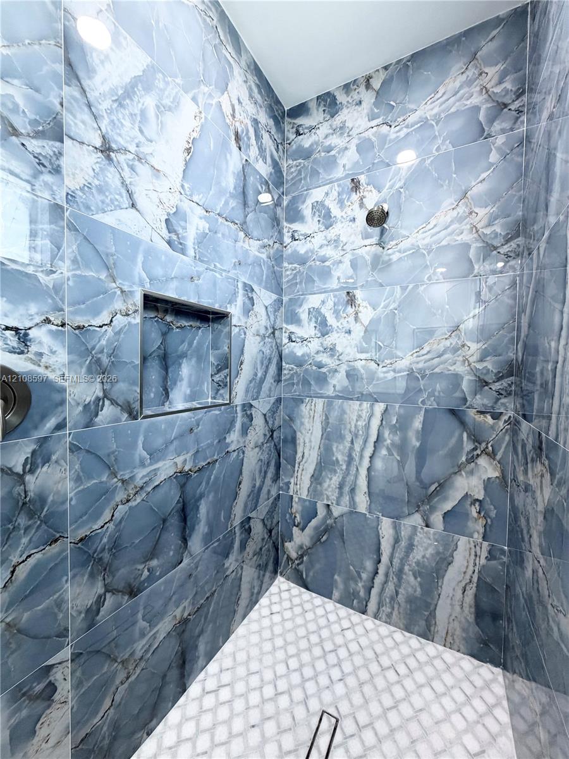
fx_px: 307
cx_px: 284
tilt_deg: -2.7
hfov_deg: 85.7
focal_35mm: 14
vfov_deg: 102.1
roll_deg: -1.0
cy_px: 380
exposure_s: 1/120
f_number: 2.2
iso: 320
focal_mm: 2.22
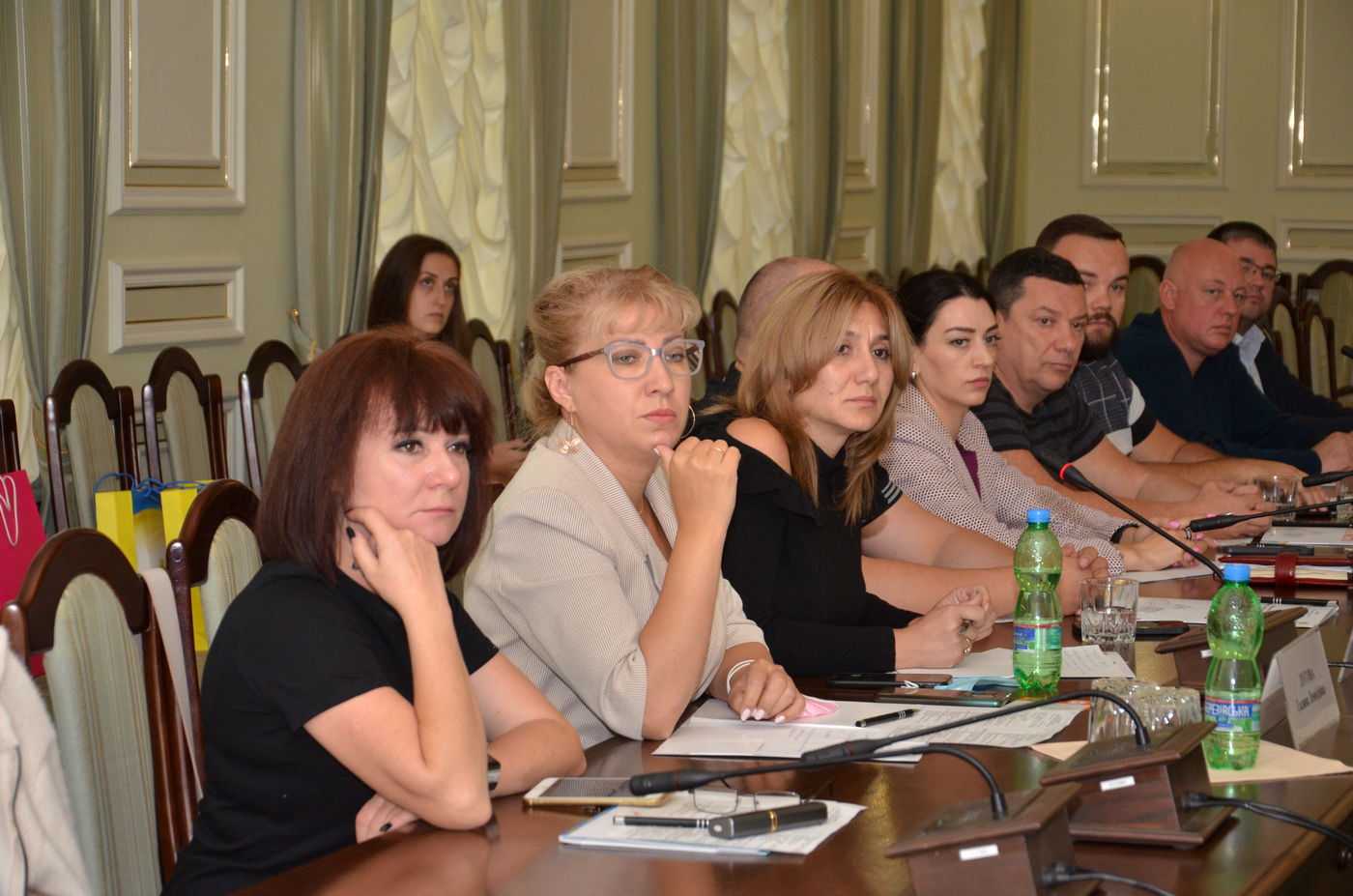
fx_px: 3713
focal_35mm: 99
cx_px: 676
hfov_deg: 20.7
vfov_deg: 13.8
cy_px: 448
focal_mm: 66
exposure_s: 1/250
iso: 800
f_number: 5.3
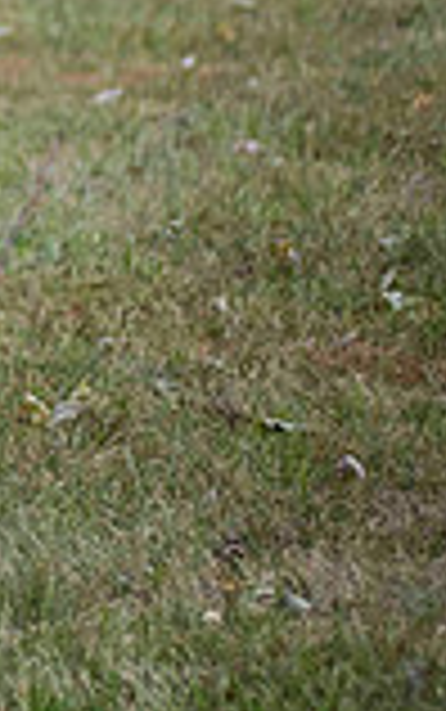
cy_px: -151
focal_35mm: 299
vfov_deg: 7.0
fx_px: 5804
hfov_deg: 4.3
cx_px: -838
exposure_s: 1/640
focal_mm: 80
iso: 400
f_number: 3.2
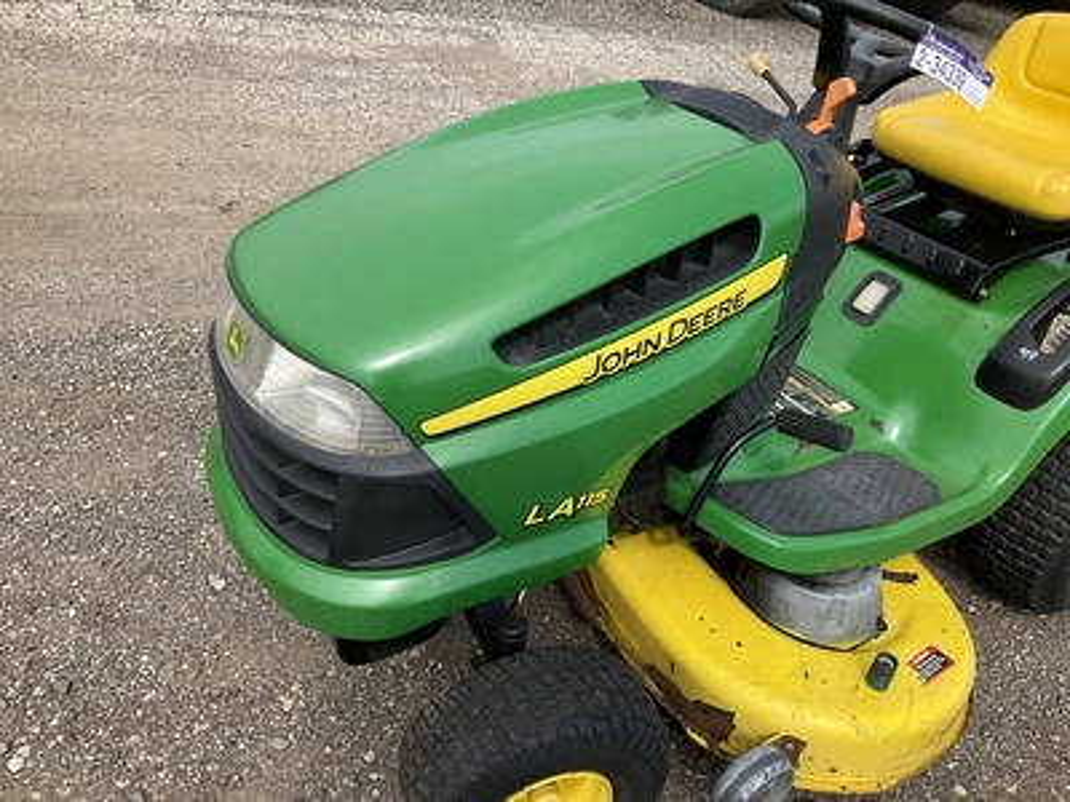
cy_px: 401
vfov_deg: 48.2
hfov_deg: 61.7
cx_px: 535
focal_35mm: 29
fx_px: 896
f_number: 1.8
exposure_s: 1/1035
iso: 25
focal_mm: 3
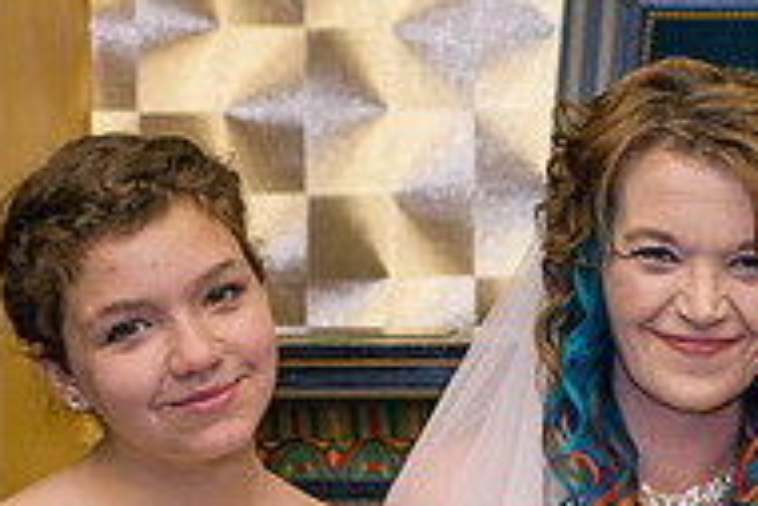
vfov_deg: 7.6
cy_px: 512
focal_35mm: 181
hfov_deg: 11.3
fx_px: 3814
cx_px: 708
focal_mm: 50
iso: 800
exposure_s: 1/160
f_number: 5
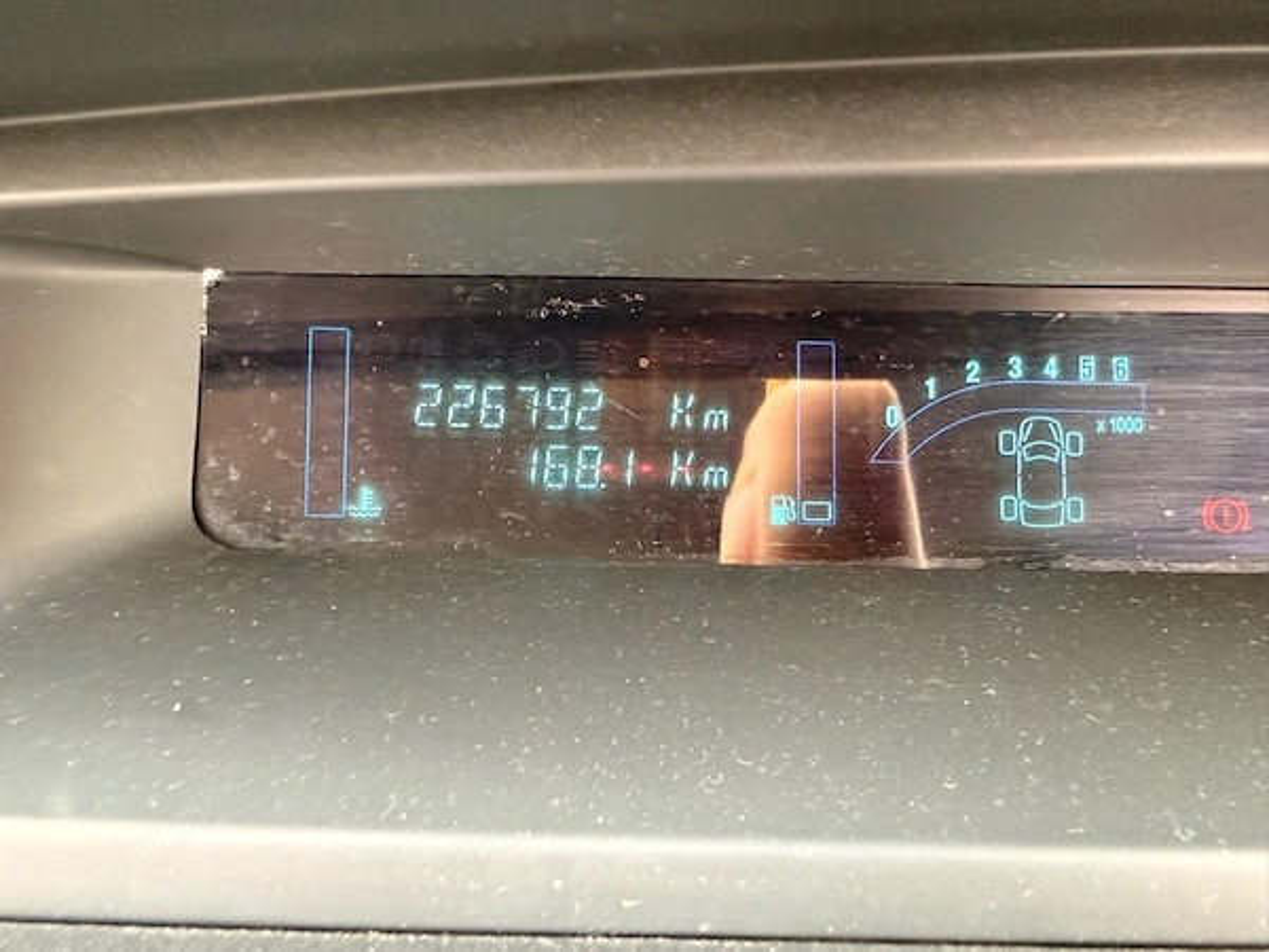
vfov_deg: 56.8
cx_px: 634
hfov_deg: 71.6
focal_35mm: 24
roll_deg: -3.0
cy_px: 476
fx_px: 880
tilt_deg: -28.3
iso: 800
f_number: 2.2
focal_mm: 2.22
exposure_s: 1/49
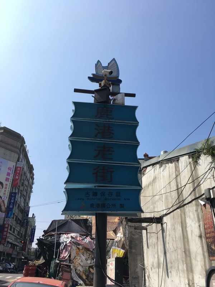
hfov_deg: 48.2
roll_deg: -0.1
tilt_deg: +26.5
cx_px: 108
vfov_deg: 61.7
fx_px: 240
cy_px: 144
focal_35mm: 29
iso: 25
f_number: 2.2
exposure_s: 1/1538
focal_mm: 4.15
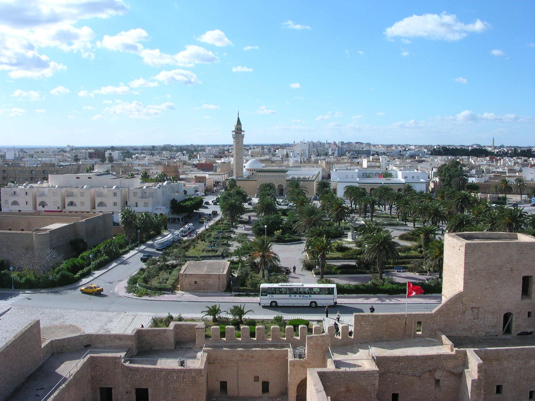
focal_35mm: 37
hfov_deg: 50.1
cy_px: 200
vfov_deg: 38.7
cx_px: 268
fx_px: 572
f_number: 4.5
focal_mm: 5.6
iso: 100
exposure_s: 1/525
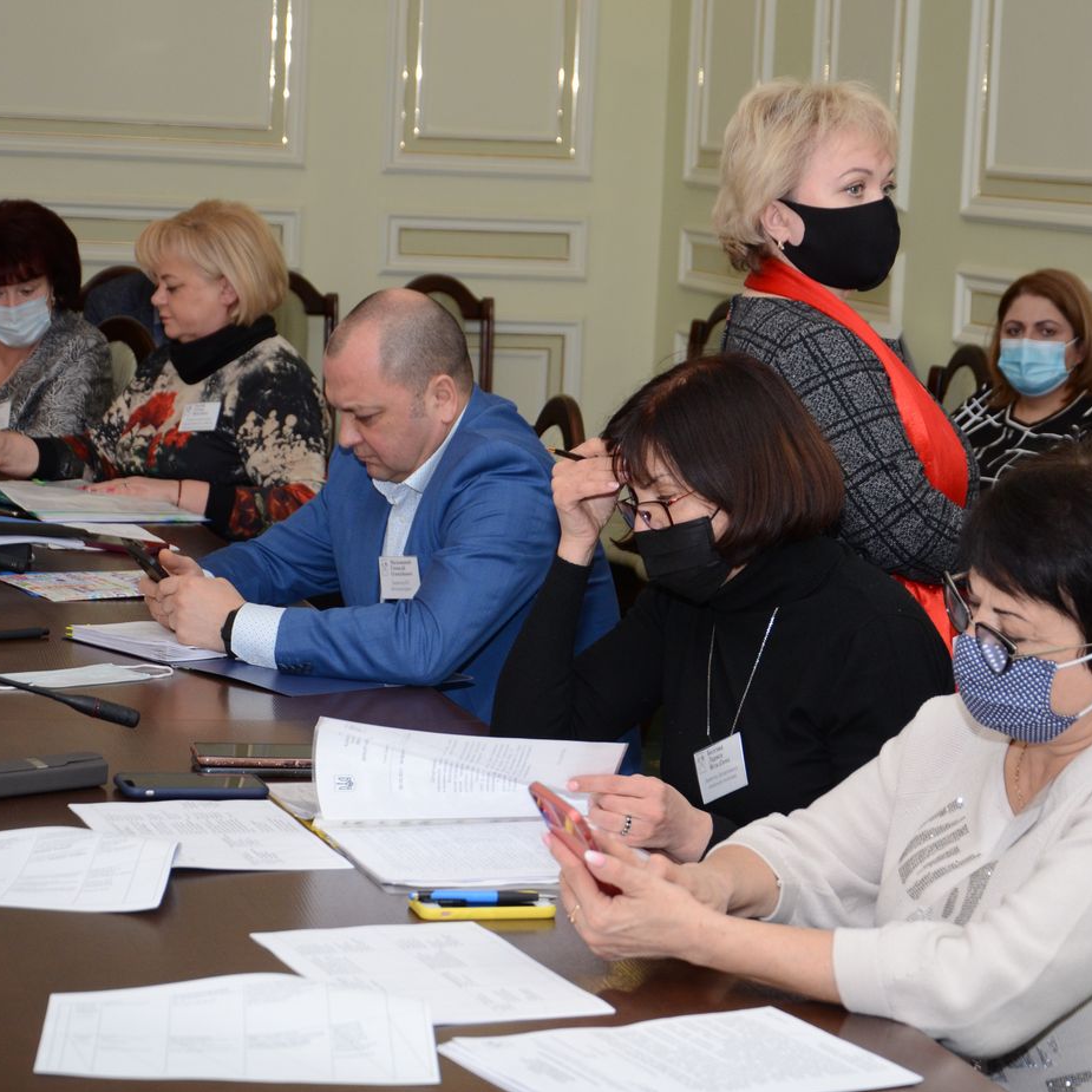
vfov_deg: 20.0
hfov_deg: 20.0
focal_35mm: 87
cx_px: 646
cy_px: 546
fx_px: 3092
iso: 640
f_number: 4.8
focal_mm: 45
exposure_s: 1/250
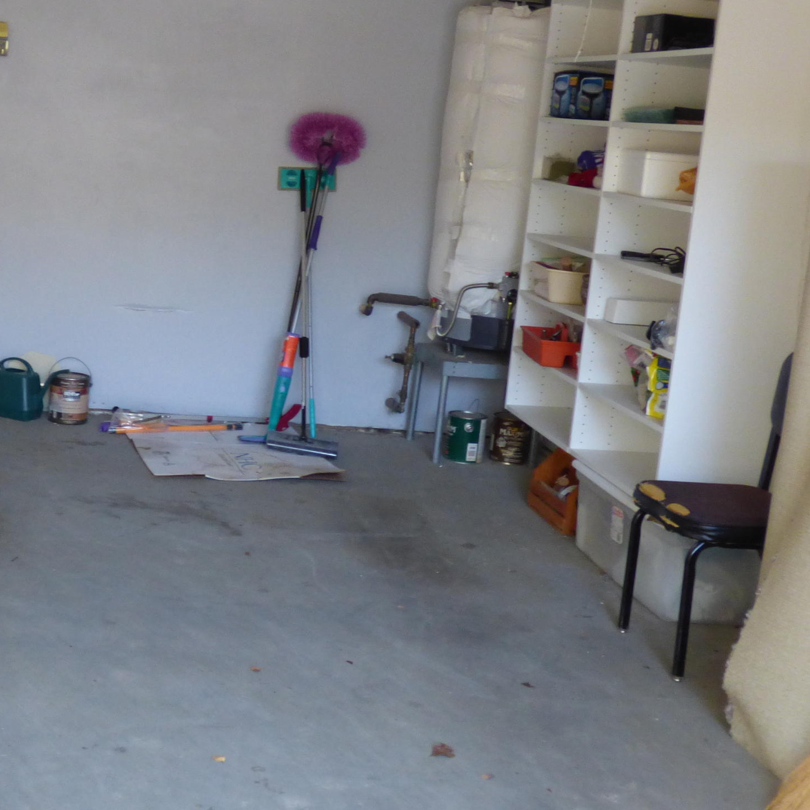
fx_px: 1588
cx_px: 241
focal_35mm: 60
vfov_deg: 28.6
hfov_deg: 28.3
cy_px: 386
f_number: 3.4
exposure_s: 1/60
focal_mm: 5.97
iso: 400
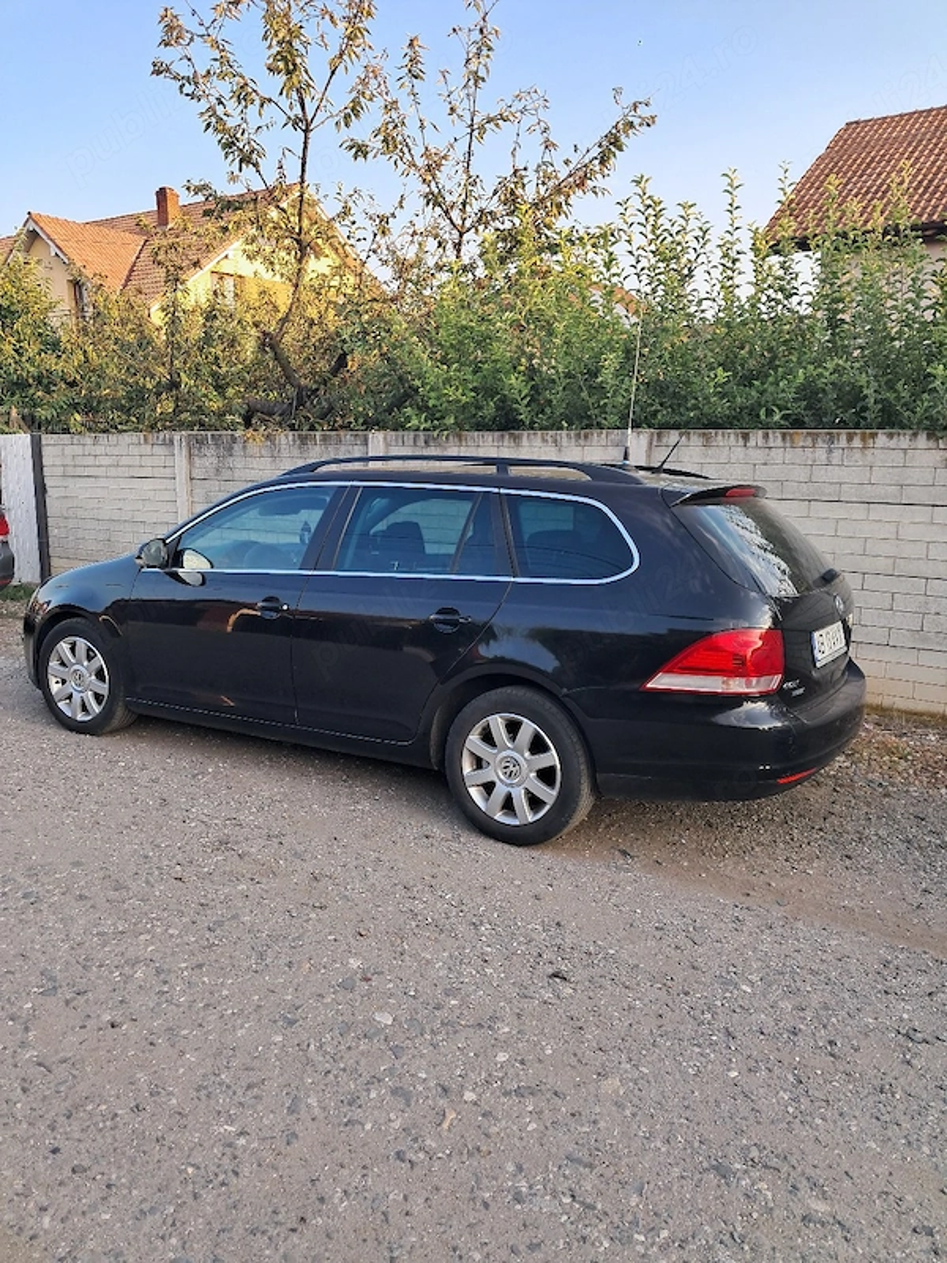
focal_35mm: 27
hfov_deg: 51.4
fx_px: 985
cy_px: 632
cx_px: 474
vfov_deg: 65.3
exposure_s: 1/115
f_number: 1.8
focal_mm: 4
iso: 50
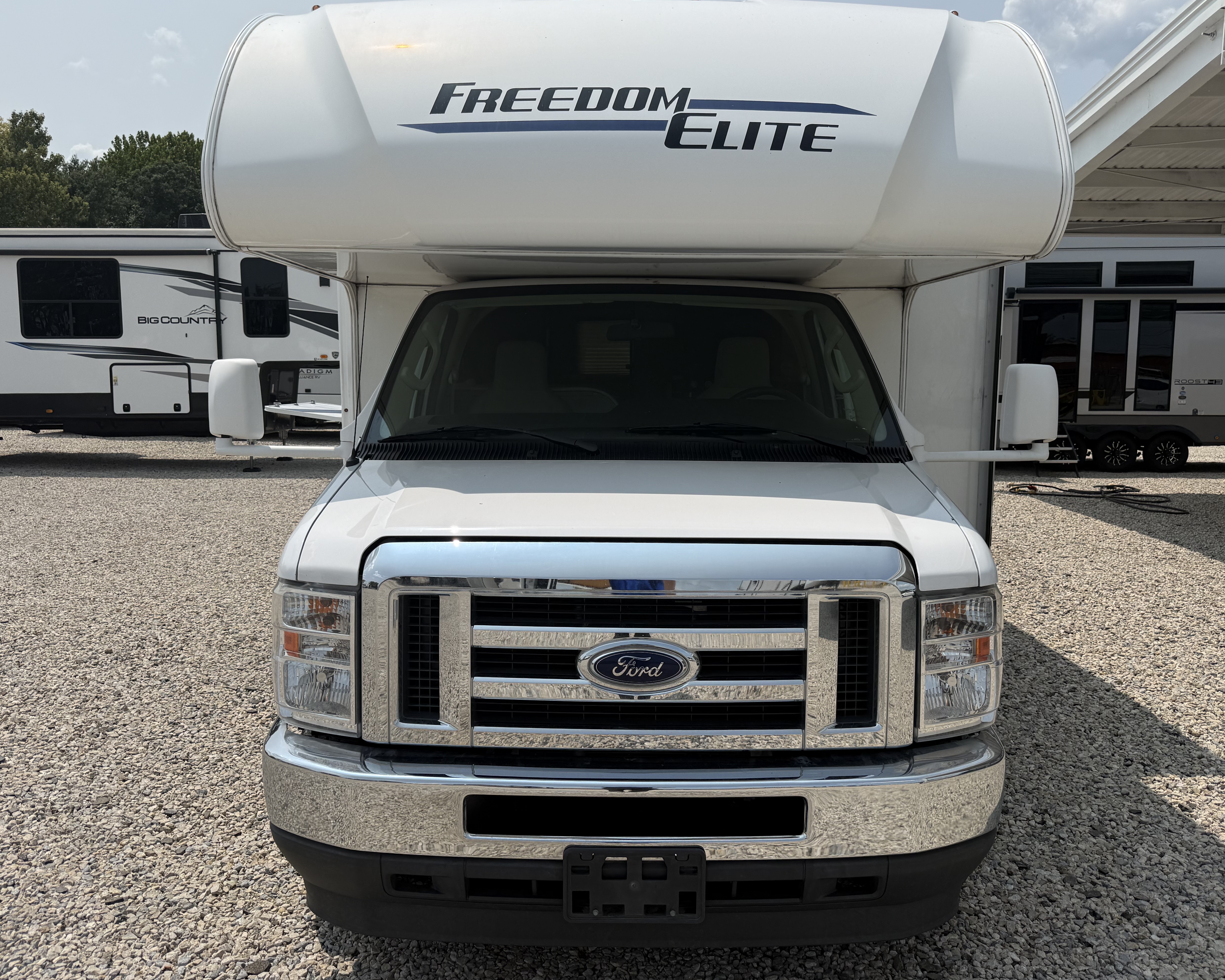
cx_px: 627
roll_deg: -0.4
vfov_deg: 53.2
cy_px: 479
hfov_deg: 64.1
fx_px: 979
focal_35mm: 27
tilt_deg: -6.6
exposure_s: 1/9091
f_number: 1.78
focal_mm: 6.76
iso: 80
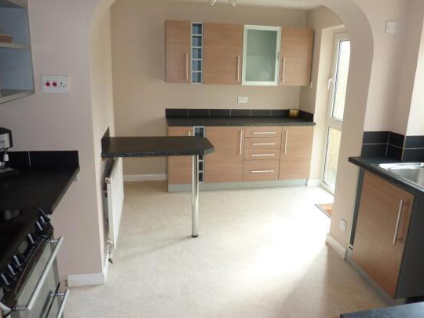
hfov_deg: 65.3
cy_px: 155
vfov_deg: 51.3
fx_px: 331
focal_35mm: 27
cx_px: 221
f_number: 3.3
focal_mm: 4.1
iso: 100
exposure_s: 1/50
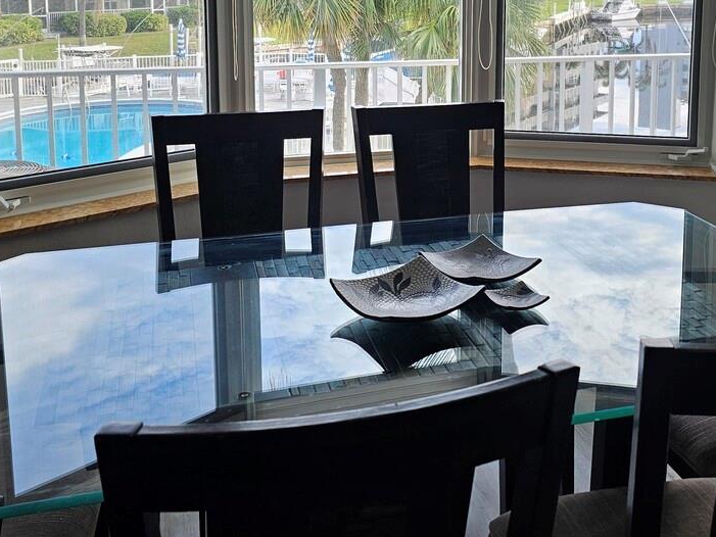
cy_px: 82
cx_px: 461
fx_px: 869
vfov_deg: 33.0
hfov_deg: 44.3
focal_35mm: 42
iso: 40
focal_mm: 6.3
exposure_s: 1/180
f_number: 1.7
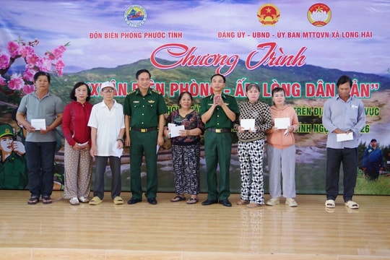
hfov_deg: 53.1
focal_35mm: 36
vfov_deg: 36.9
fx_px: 390
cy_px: 130
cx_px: 195
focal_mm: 24
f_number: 4
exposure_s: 1/60
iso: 800
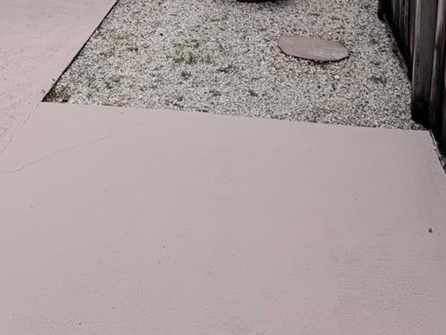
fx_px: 722
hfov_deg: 34.3
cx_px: 215
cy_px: -177
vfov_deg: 21.6
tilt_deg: -4.5
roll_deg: -1.9
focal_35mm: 56
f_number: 1.78
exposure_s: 1/6173
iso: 80
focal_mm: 6.76
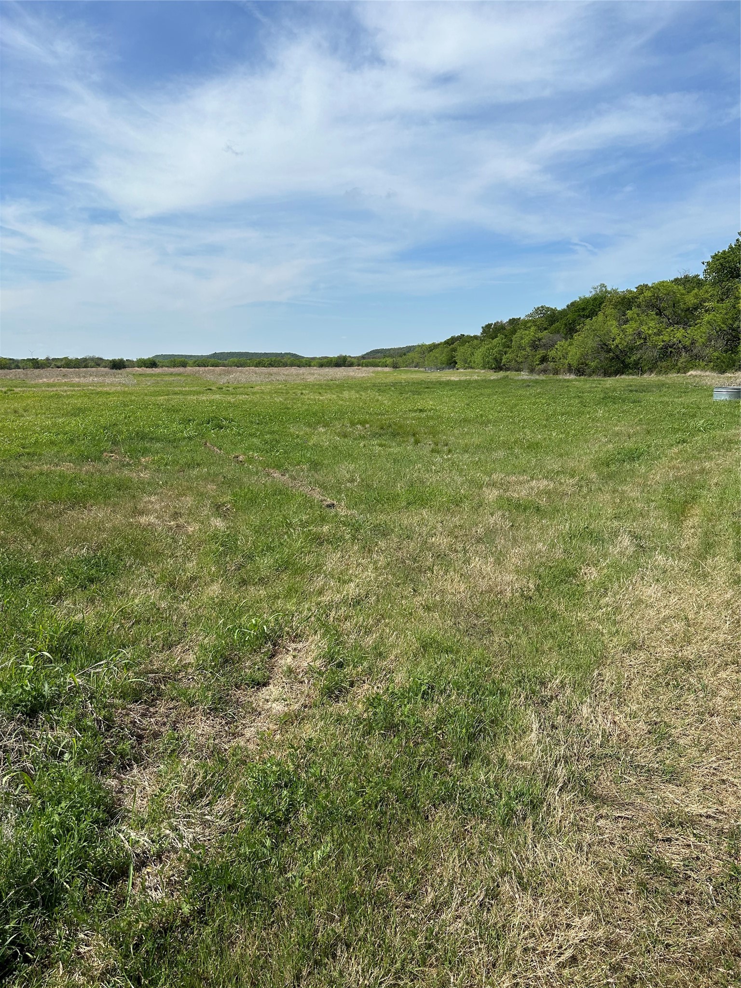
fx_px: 742
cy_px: 494
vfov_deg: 67.3
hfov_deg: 53.1
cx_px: 370
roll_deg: +1.3
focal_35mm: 26
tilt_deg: -9.0
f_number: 1.5
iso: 50
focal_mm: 5.7
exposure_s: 1/5882
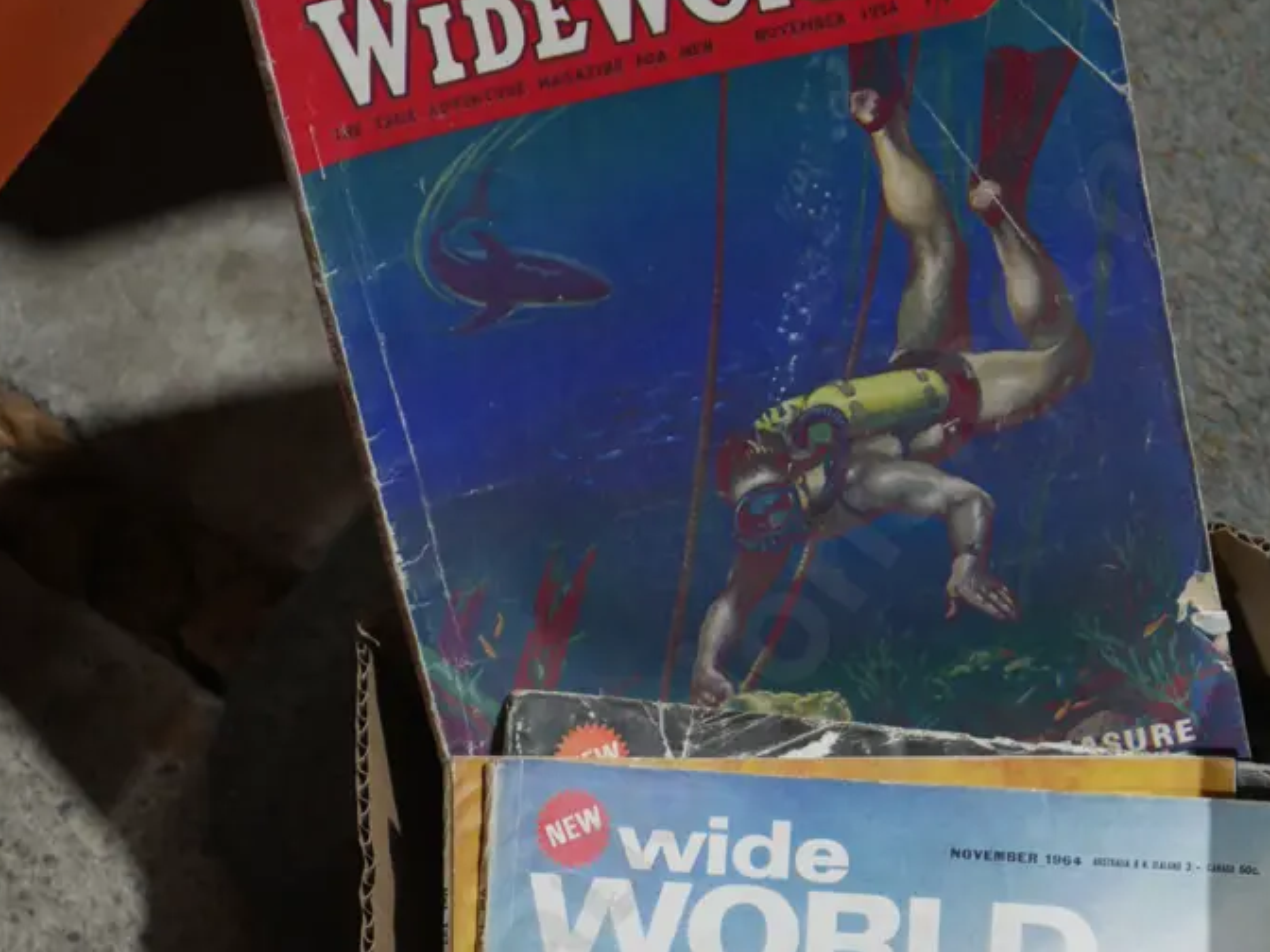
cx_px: 614
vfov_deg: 11.5
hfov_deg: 15.4
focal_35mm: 128
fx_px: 4696
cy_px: 861
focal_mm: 42
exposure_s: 1/100
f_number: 5.6
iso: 1250
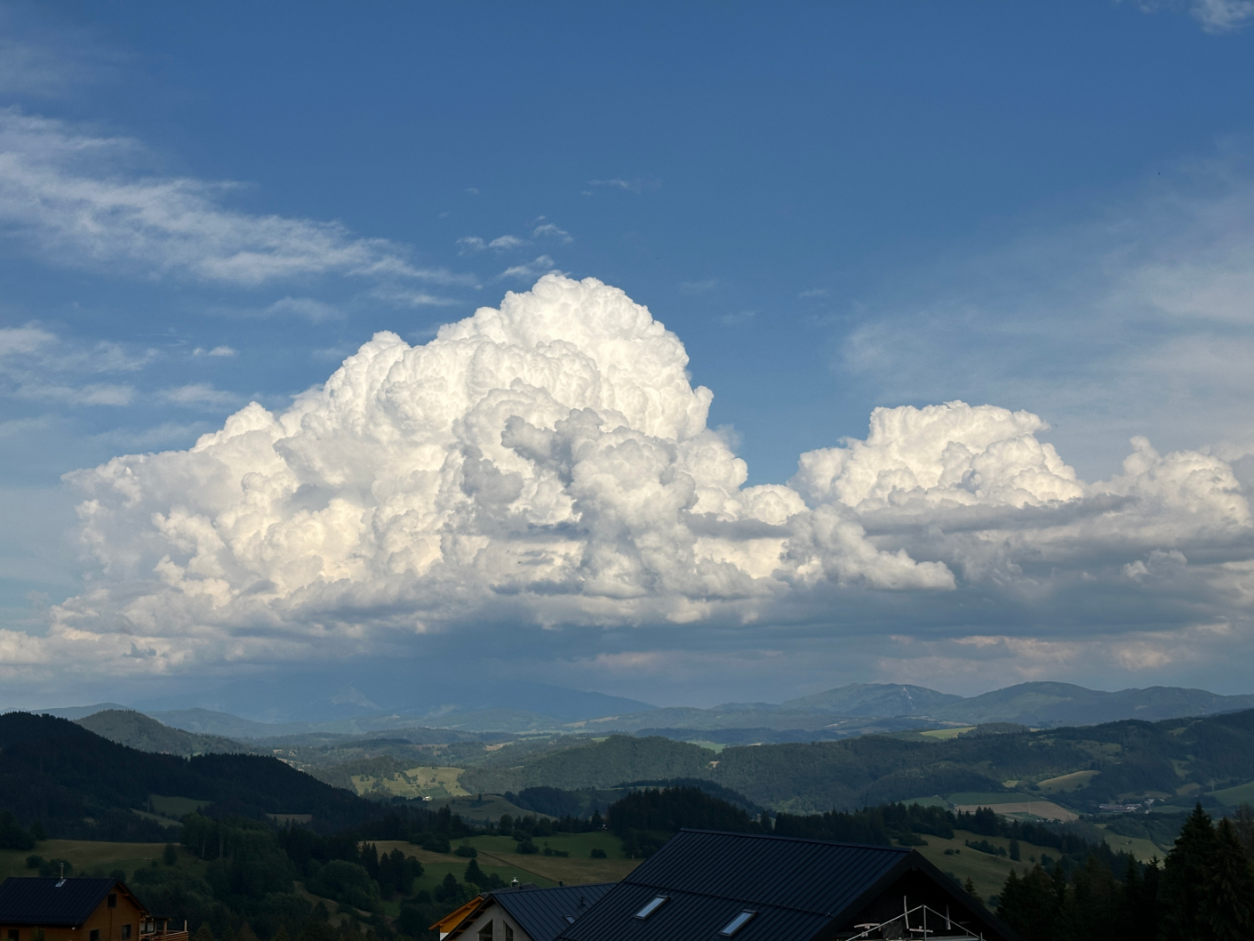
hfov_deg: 39.7
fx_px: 1739
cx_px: 627
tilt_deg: +8.6
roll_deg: +1.0
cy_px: 470
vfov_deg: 30.3
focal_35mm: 48
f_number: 1.78
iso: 64
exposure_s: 1/9804
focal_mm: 6.86
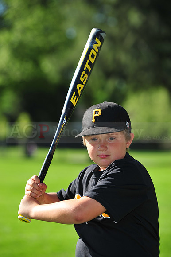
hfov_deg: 8.3
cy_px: 128
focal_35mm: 165
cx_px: 86
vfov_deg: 12.5
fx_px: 1177
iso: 200
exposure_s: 1/800
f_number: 5
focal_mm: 165
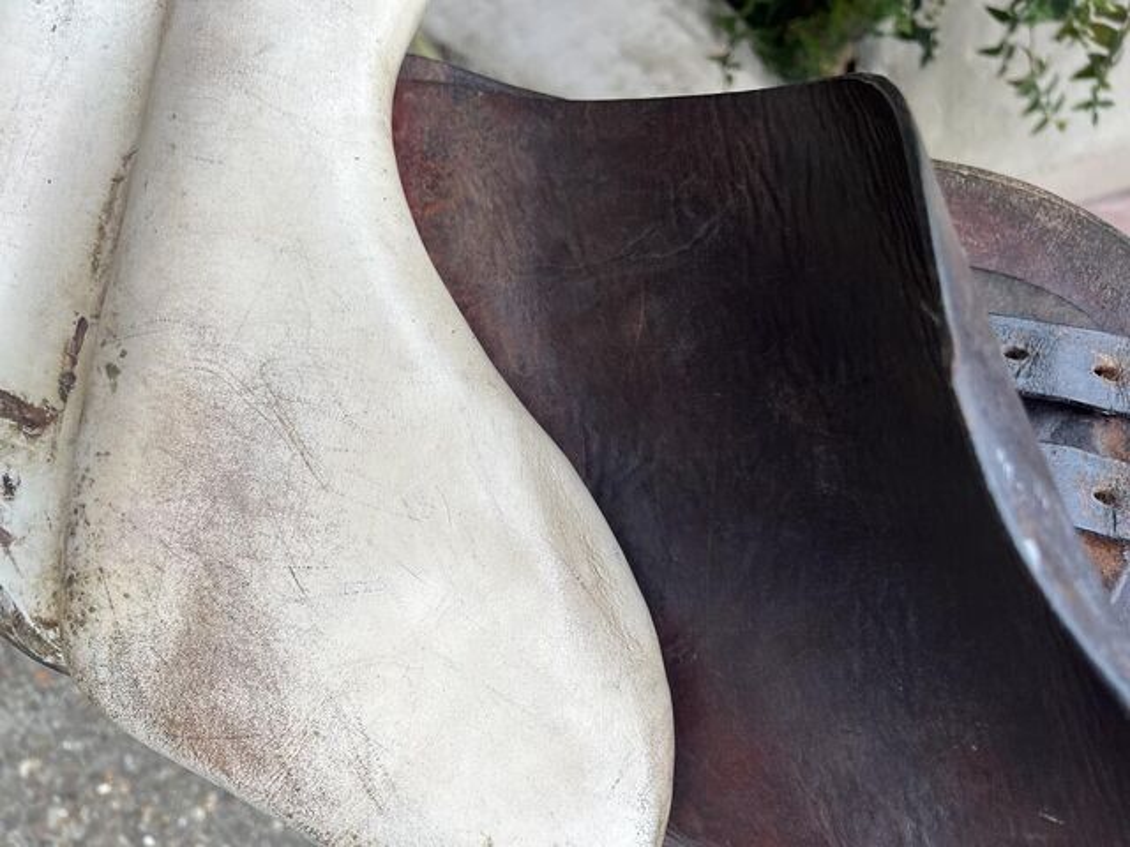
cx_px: 565
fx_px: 849
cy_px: 424
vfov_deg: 53.1
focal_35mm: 26
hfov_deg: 67.3
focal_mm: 5.7
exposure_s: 1/208
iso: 40
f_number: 1.5
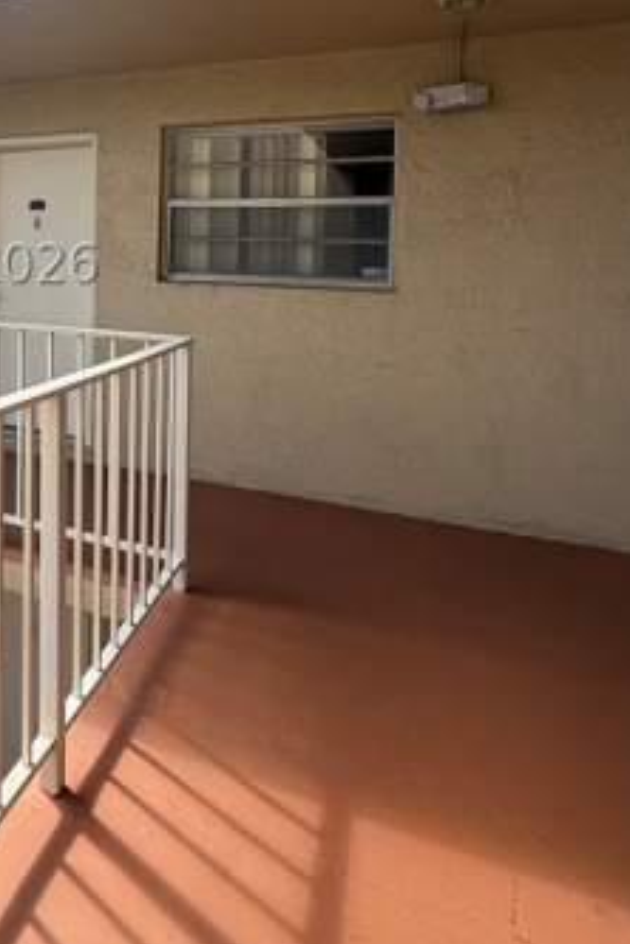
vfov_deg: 62.6
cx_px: 31
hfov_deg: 41.6
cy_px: 264
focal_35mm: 28
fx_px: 735
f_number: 2.2
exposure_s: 1/522
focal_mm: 2.22
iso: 50
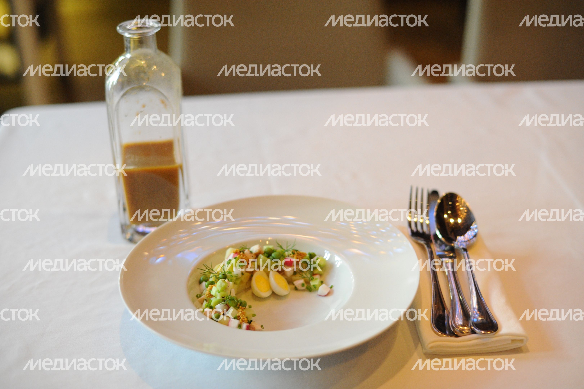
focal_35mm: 50
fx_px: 811
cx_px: 292
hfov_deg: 39.6
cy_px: 194
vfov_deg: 27.0
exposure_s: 1/100
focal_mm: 50
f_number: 2.8
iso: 3200
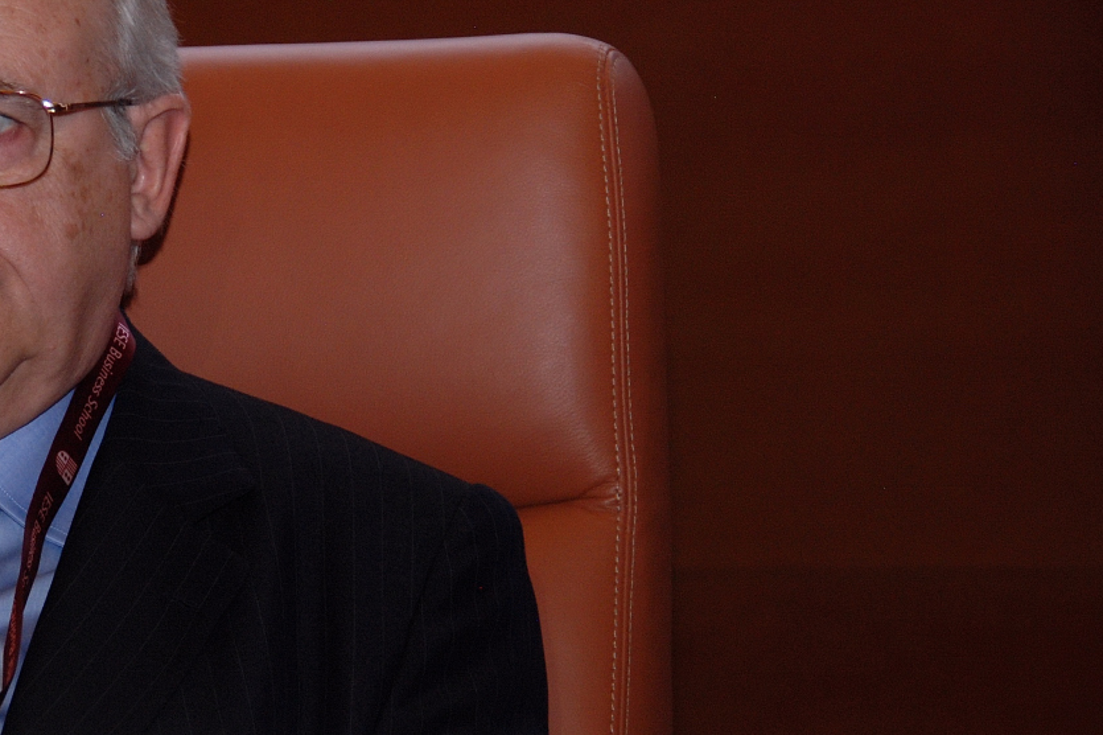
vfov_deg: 8.2
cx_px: 102
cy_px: 494
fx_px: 5114
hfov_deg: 12.2
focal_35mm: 167
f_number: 5
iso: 400
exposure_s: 1/80
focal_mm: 58
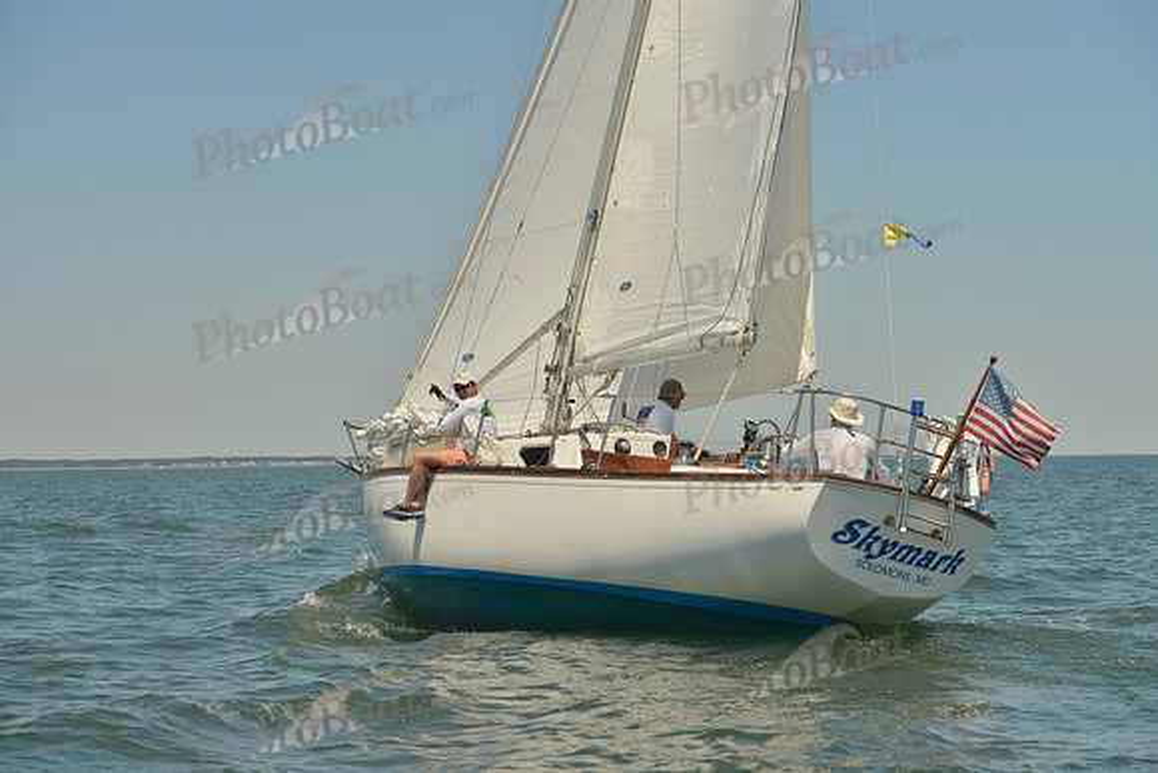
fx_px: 2252
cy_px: 386
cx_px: 579
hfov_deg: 28.8
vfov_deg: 19.5
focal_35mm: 70
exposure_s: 1/640
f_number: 8
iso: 200
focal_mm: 70
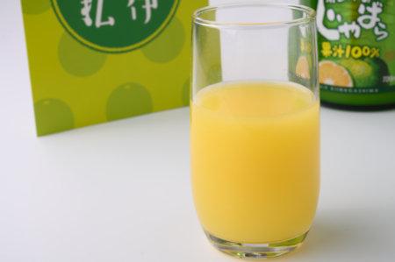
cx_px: 198
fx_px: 767
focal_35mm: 70
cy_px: 131
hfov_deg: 28.9
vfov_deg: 19.4
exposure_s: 1/125
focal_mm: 70
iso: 200
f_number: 19
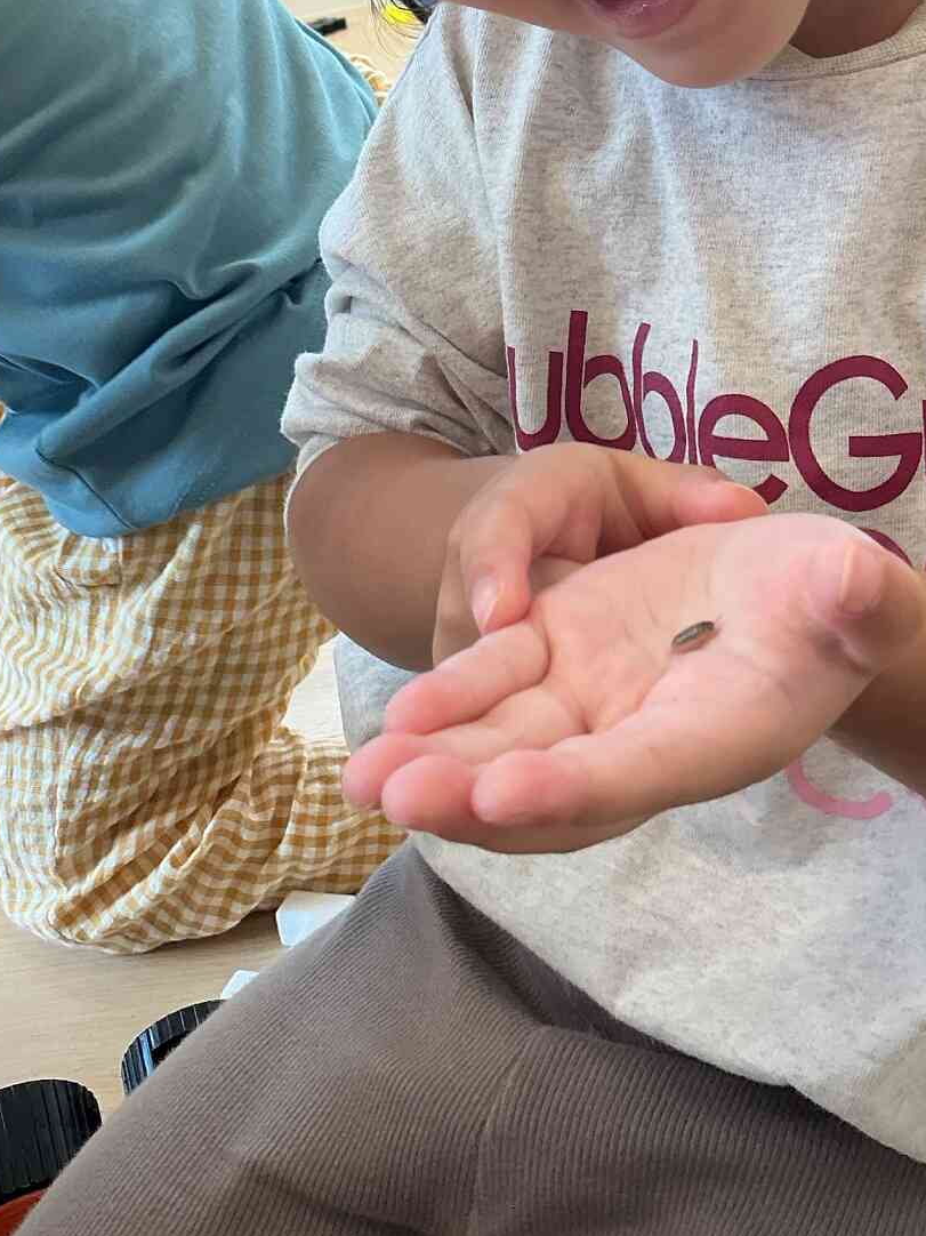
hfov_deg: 27.5
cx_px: 429
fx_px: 1891
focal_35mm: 53
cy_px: 140
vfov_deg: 34.3
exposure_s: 1/120
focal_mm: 3
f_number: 1.8
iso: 50
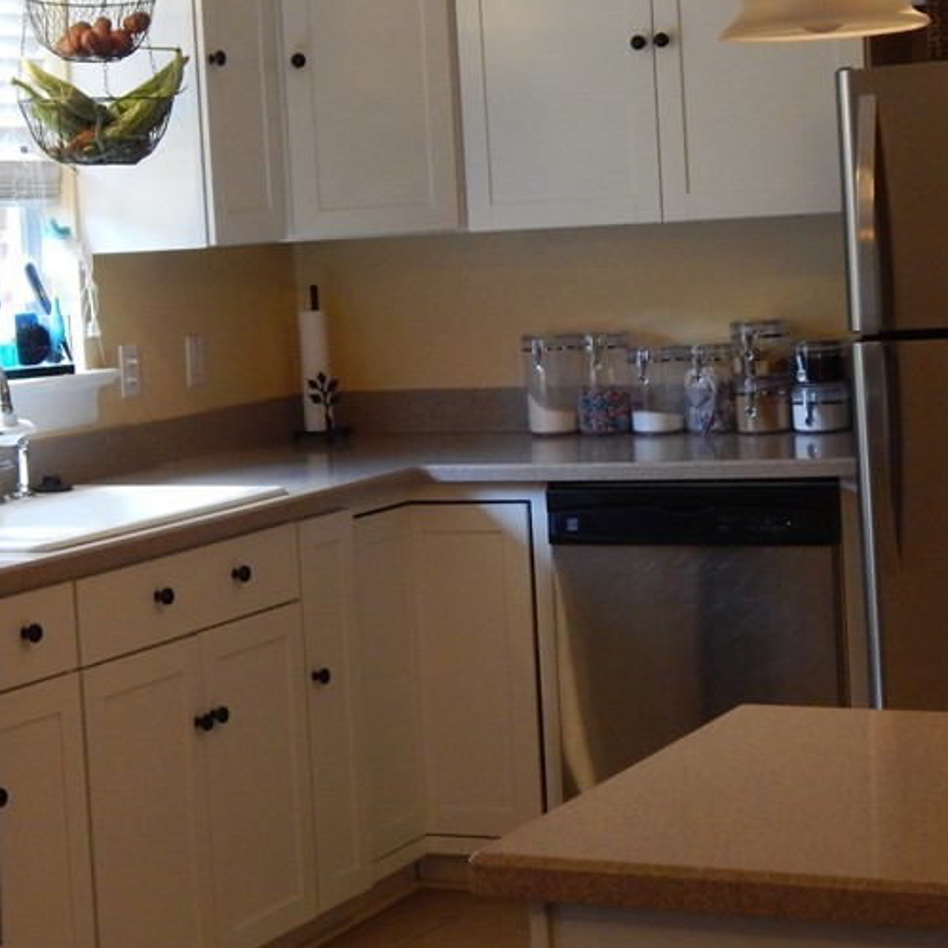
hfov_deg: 19.9
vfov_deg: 19.9
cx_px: 380
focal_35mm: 87
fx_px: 2696
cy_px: 437
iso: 360
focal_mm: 8.6
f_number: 3.7
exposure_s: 1/30
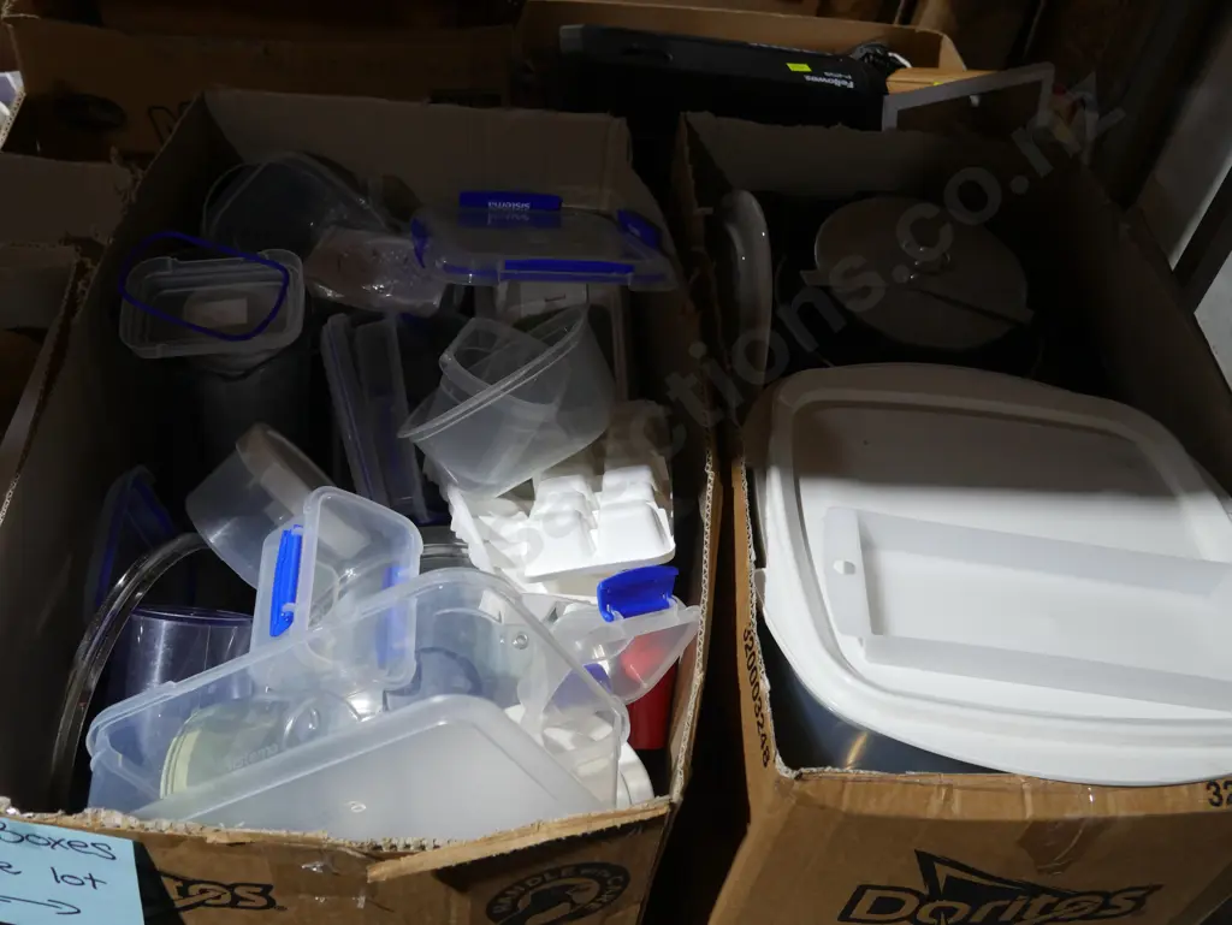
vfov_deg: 41.8
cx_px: 616
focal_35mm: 34
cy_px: 462
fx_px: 1211
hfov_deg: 53.9
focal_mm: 17
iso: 800
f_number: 4
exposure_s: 1/60
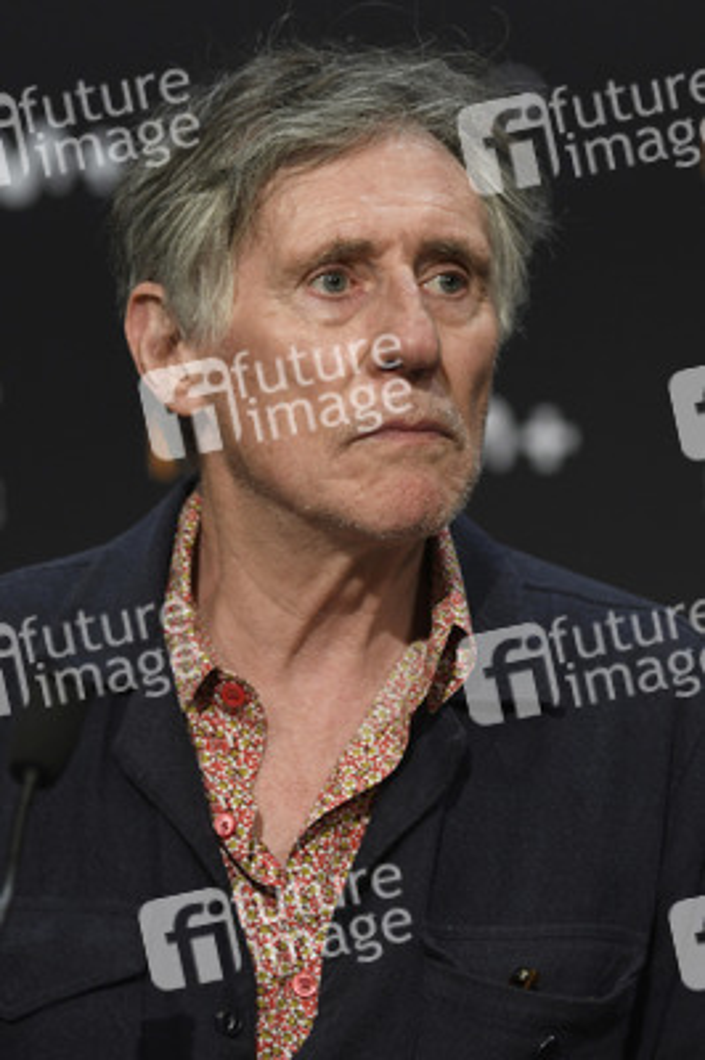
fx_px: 2795
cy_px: 530
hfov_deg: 14.4
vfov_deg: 21.5
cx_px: 352
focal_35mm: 95
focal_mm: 95
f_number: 3.5
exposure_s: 1/250
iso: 1000
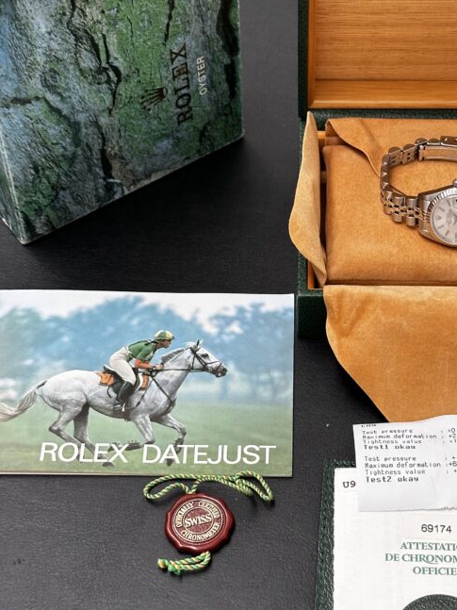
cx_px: 285
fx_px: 1338
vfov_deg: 25.6
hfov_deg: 19.3
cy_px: 339
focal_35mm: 76
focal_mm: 6.86
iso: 50
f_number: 1.78
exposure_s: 1/196
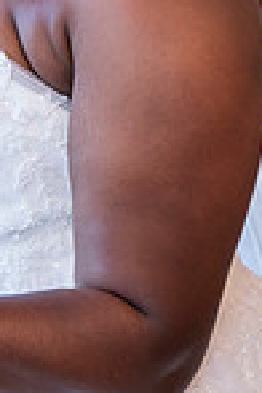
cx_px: -70
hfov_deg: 8.5
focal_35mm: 159
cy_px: -70
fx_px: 1736
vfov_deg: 12.6
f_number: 3.5
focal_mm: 52
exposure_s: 1/320
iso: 640
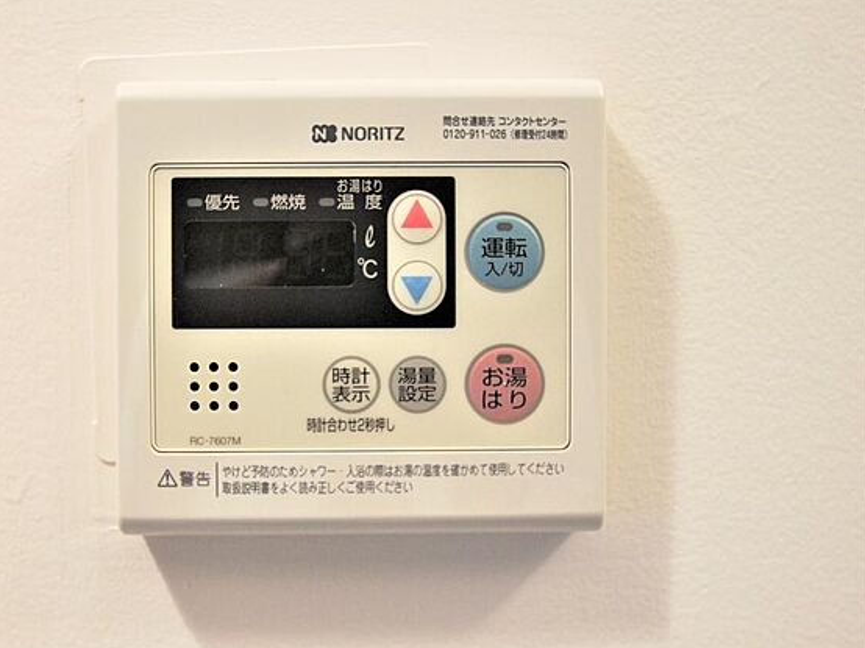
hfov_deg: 46.7
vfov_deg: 35.9
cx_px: 370
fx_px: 999
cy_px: 322
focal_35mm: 40
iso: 500
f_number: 4.5
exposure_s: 1/40
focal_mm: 24
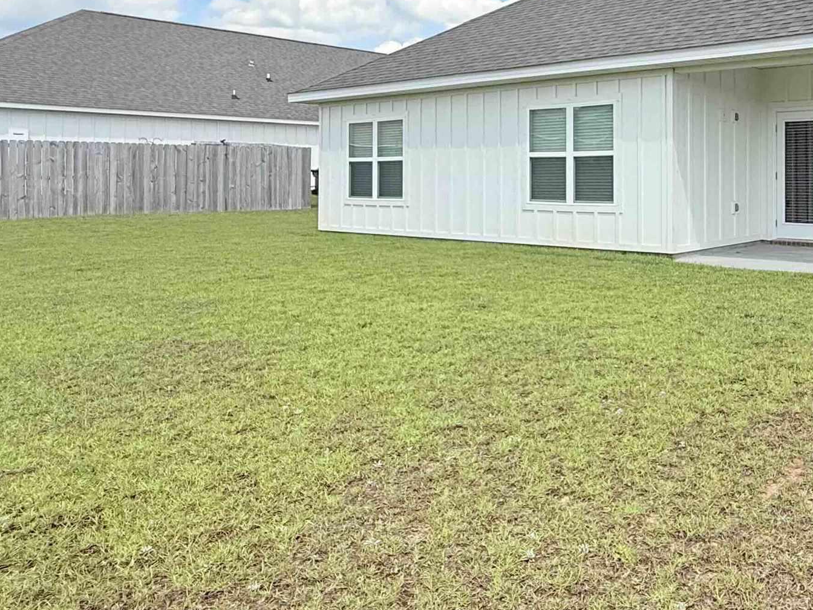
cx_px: 714
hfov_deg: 51.0
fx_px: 752
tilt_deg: +1.8
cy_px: 166
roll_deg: +0.0
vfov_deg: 43.0
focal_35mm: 32
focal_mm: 2.22
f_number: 2.2
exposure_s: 1/1961
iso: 50
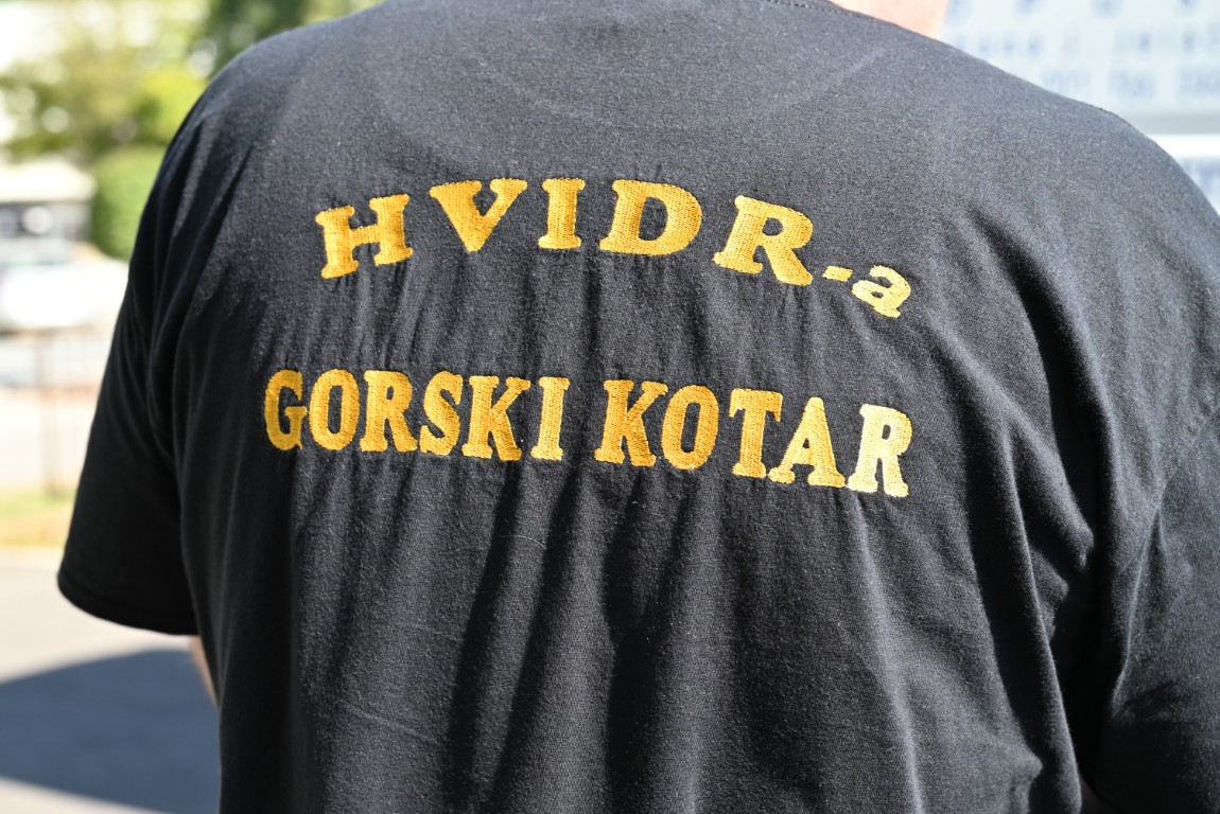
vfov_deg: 24.2
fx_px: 1899
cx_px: 610
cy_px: 407
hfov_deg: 35.6
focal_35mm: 56
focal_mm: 56
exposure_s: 1/250
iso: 200
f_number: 5.6
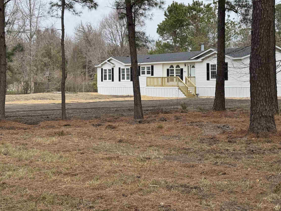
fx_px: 528
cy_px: 84
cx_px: 164
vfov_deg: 22.5
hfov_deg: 29.8
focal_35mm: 65
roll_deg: -0.3
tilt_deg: -0.5
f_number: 1.78
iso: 64
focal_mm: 6.76
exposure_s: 1/2110
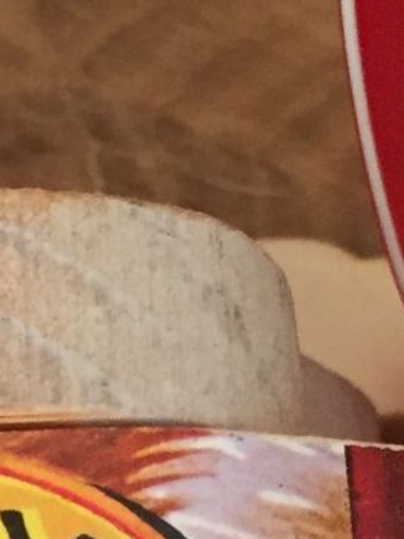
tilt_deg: -63.4
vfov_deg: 12.5
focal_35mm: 156
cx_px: -46
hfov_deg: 9.4
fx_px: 2428
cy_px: 564
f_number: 2.2
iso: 250
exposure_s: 1/33
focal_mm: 4.15
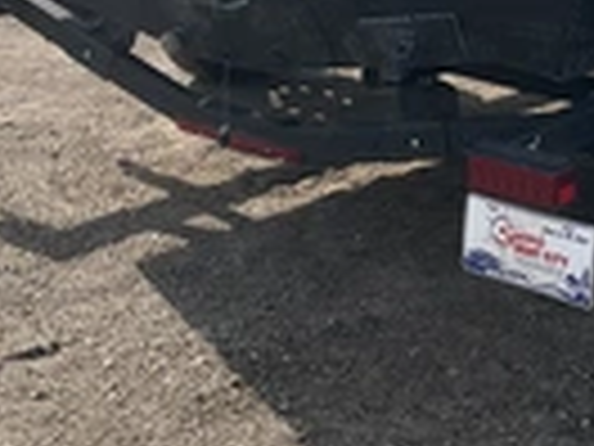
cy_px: -131
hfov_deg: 21.7
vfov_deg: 15.9
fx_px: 1510
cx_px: 536
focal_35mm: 88
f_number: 1.8
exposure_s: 1/2058
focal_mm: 3
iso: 25
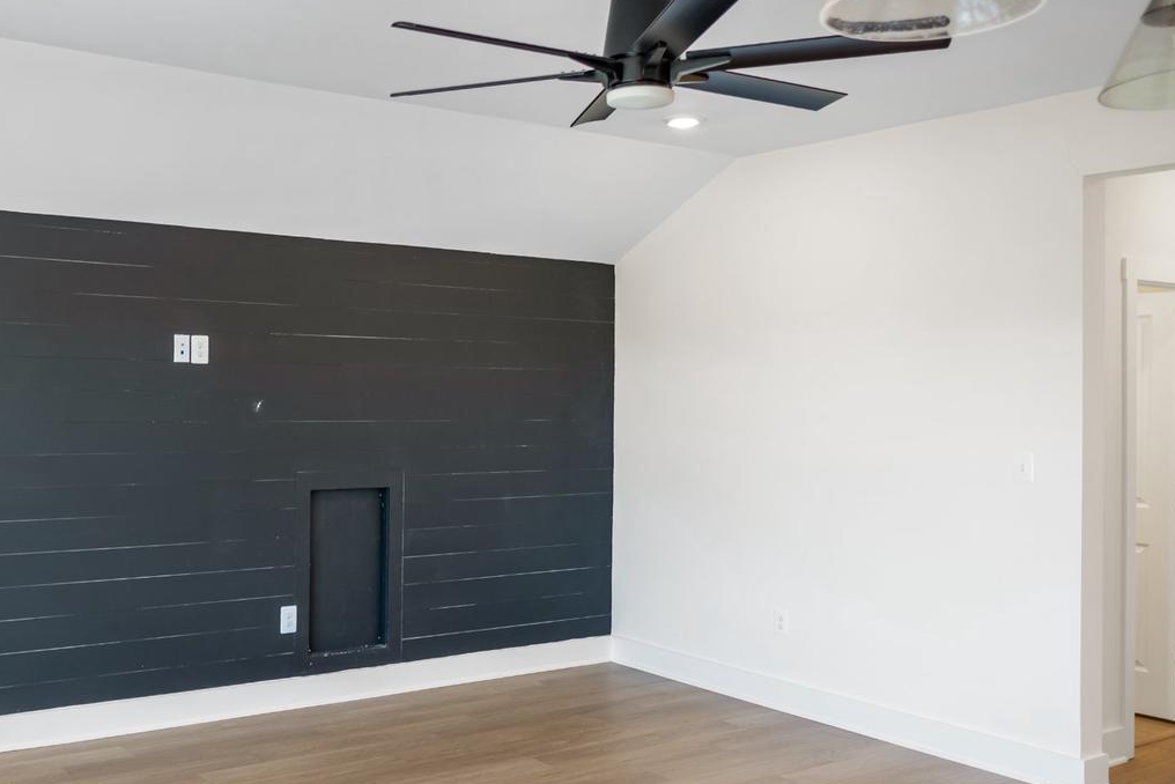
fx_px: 1110
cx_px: 367
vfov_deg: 38.5
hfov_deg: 54.3
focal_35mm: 34
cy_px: 510
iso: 160
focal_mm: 16
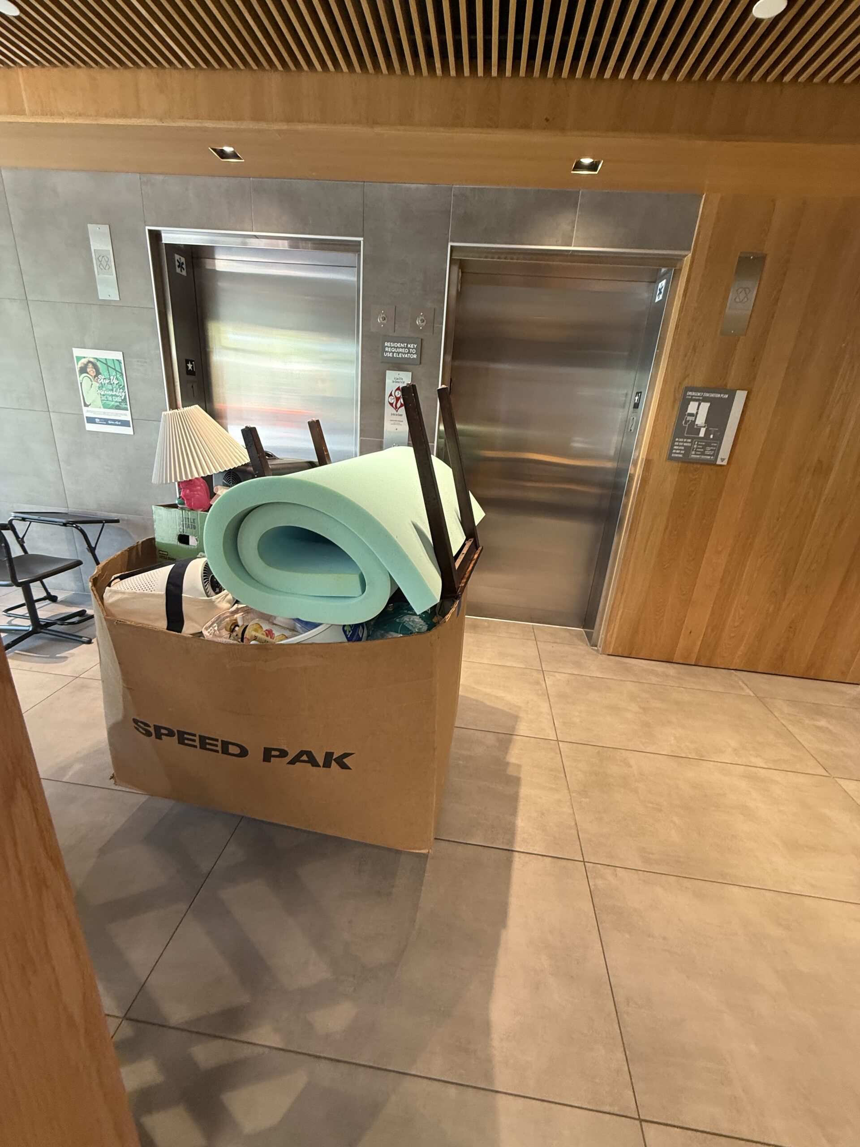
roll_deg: -5.6
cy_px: 574
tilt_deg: -17.0
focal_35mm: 14
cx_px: 430
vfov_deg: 102.1
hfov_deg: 85.7
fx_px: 464
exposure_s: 1/60
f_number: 2.2
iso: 200
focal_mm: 2.22
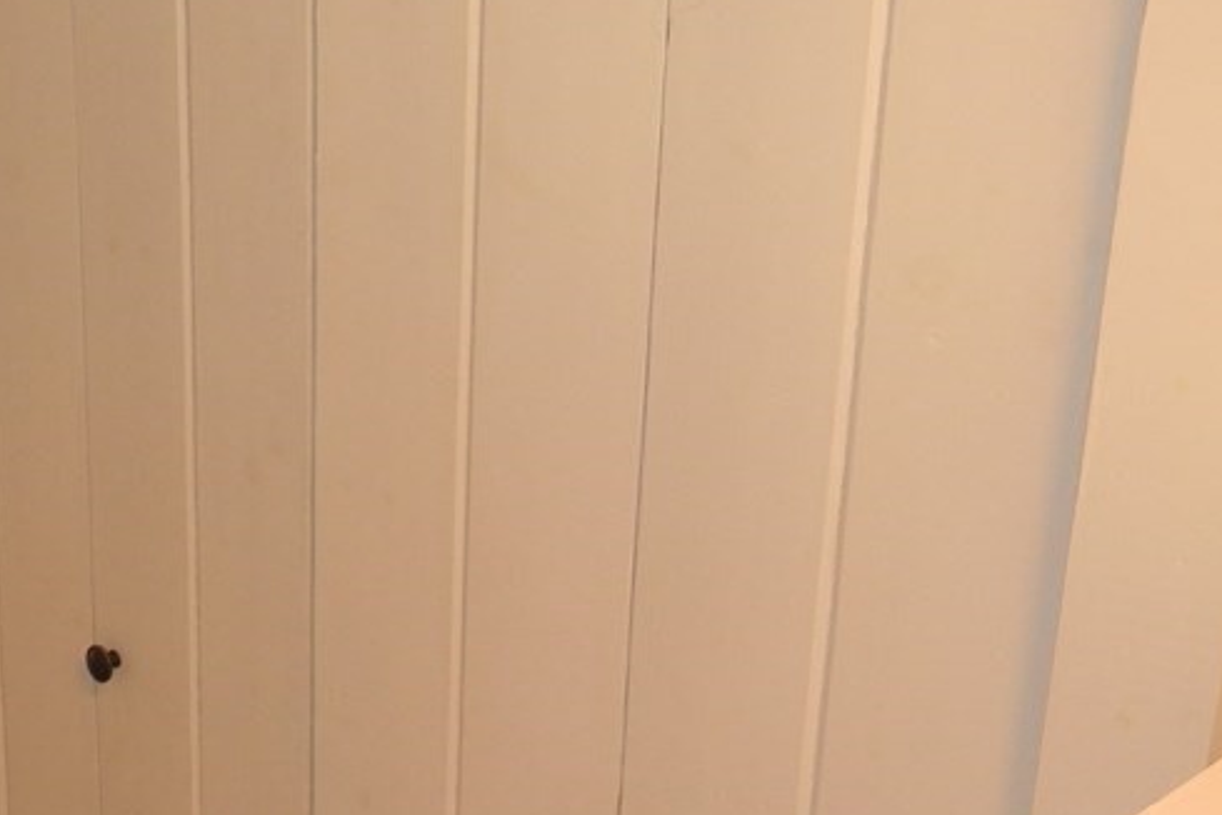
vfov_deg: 22.2
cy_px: 525
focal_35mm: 61
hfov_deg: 30.2
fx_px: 2070
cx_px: -50
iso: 200
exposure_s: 1/28.2
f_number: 3.5
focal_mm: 5
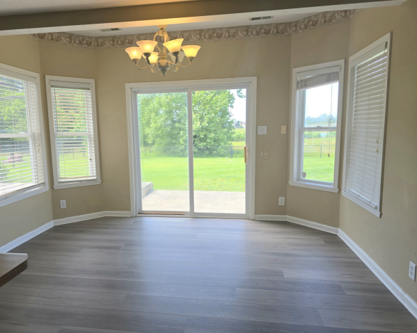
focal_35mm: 25
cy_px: 167
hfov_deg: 67.9
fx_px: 308
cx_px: 186
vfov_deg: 56.8
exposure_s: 1/137
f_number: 1.7
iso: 12
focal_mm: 6.3
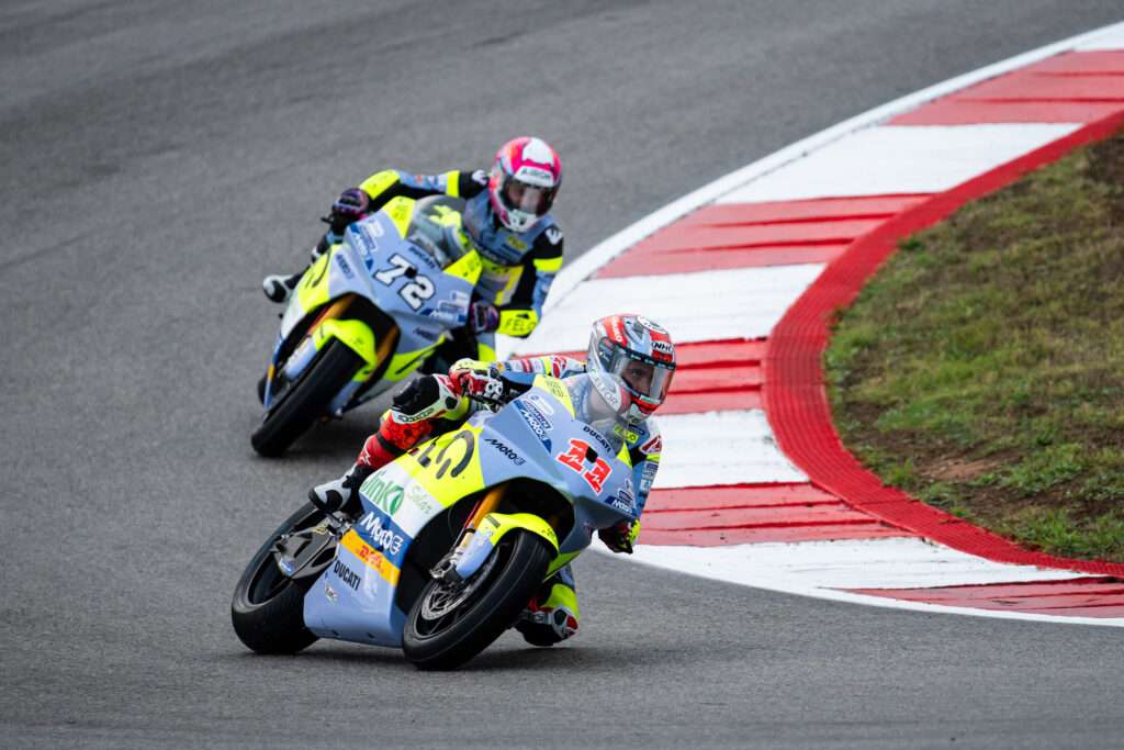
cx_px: 562
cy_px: 345
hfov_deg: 3.4
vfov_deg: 2.3
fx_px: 18735
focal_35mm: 600
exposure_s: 1/1000
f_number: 4.5
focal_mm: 400
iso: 800
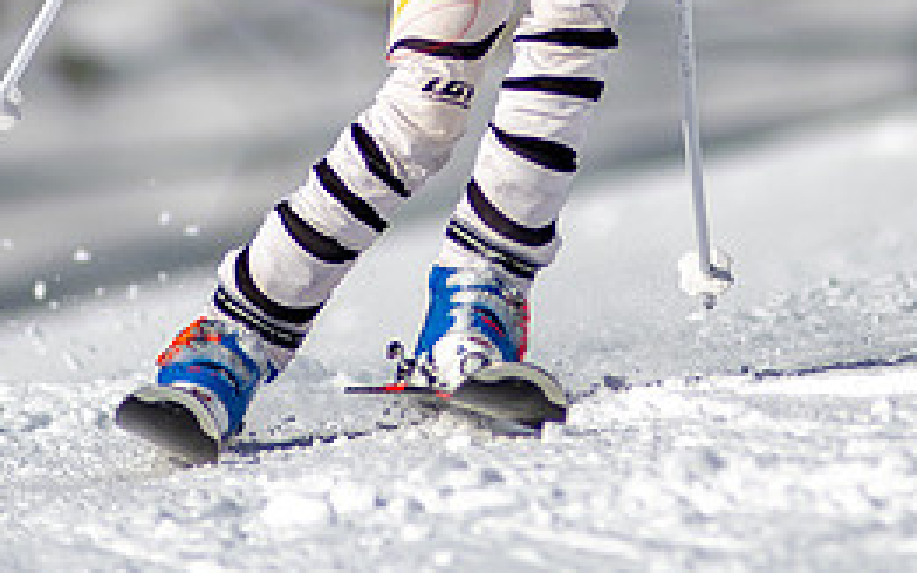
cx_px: 583
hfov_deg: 1.8
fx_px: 29633
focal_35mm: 1186
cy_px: -143
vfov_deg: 1.1
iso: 100
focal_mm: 300
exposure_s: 1/6400
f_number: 2.8
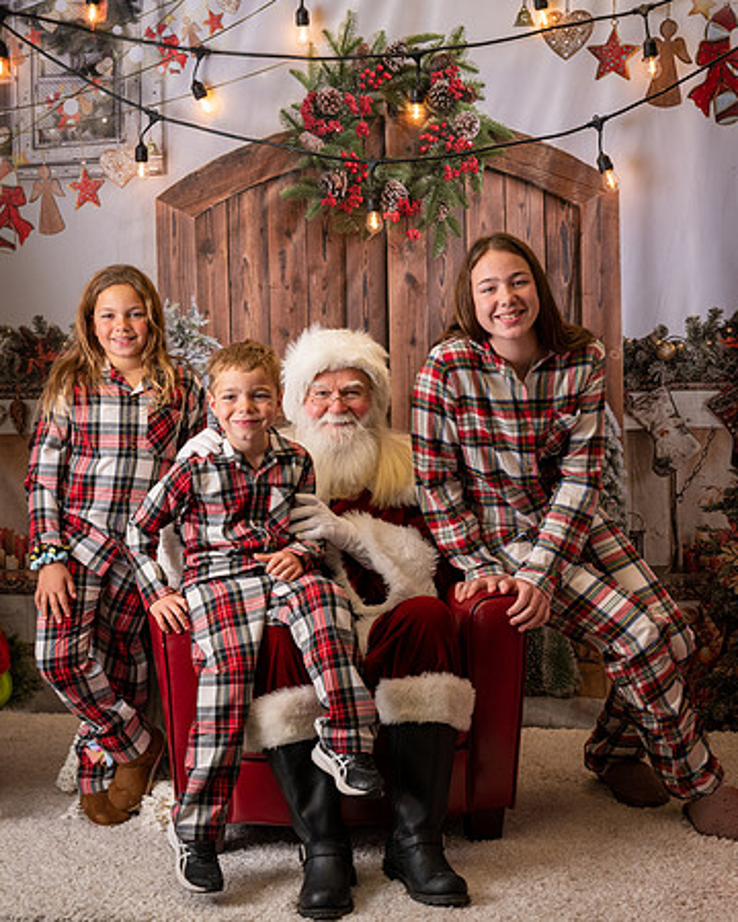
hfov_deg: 21.7
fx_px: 1922
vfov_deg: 27.0
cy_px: 461
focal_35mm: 70
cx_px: 244
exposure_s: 1/100
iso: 100
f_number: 7.1
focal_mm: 50
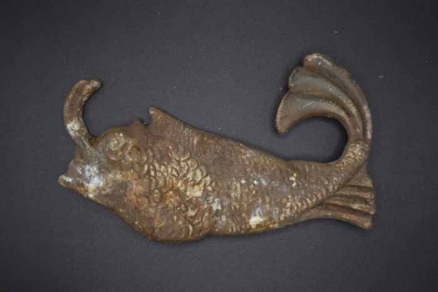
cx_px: 219
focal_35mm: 60
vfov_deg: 22.6
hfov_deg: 33.4
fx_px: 730
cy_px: 146
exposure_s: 1/200
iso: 1600
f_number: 4.5
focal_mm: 40
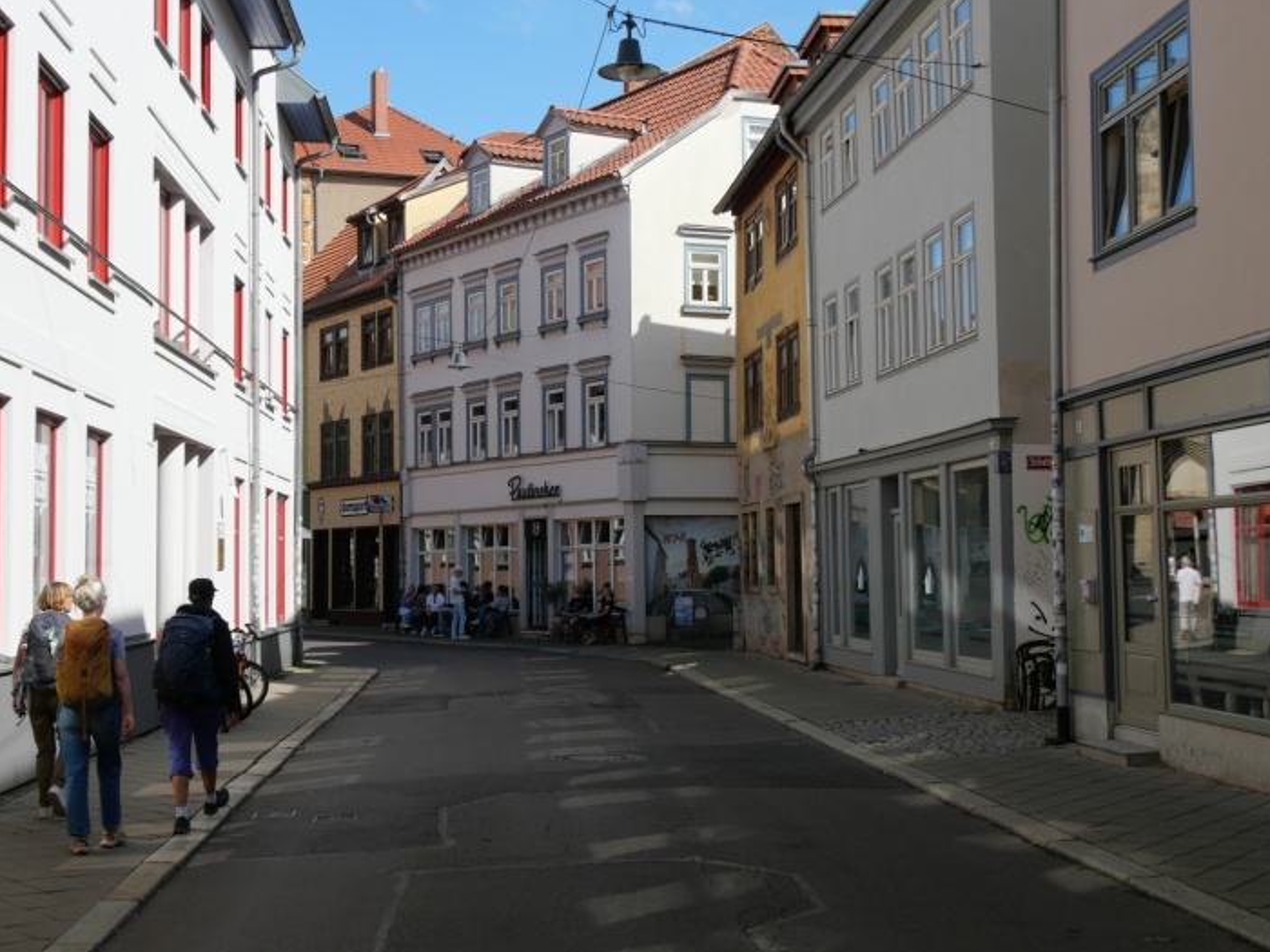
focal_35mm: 48
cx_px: 550
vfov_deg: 30.2
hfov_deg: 39.6
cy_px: 421
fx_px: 1761
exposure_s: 1/400
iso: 200
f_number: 7.1
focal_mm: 21
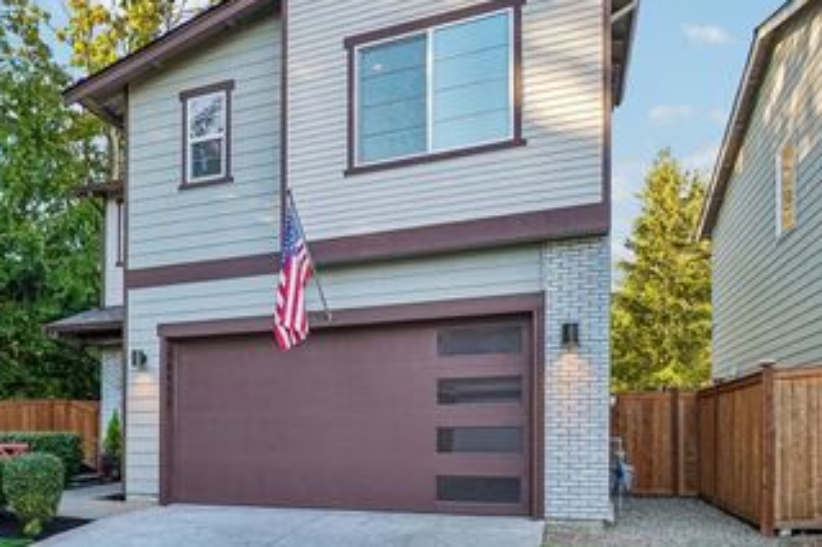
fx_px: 571
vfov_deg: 50.7
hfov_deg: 68.2
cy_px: 204
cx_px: 234
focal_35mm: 25
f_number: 8
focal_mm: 16
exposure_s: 1/160
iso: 1600
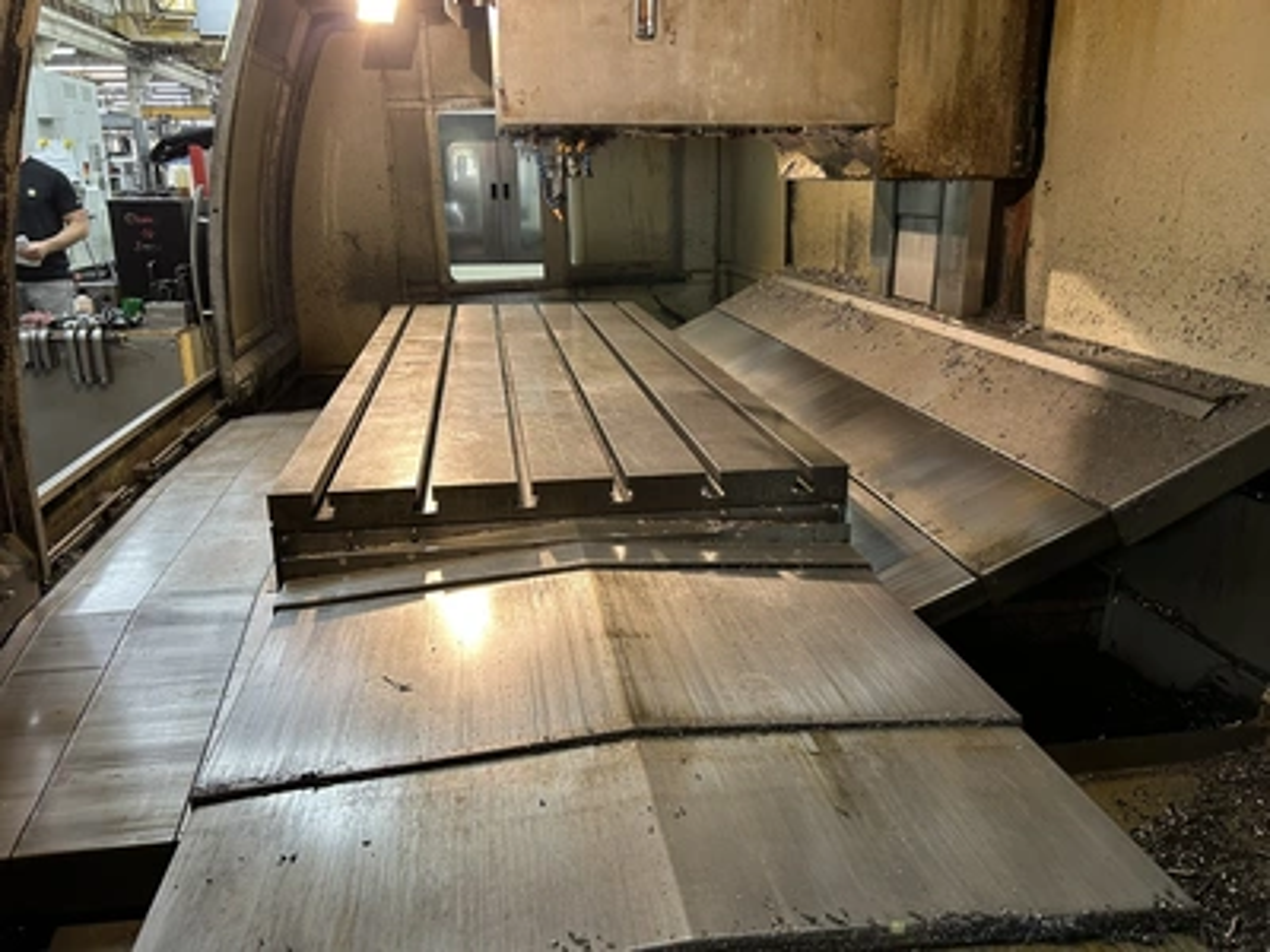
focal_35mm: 26
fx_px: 954
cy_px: 476
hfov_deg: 67.3
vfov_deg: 53.1
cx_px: 635
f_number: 1.5
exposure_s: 1/60
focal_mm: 5.7
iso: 160
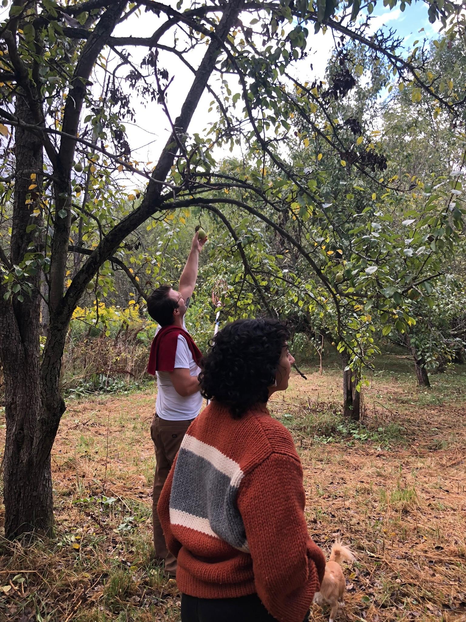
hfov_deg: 49.7
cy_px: 311
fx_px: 503
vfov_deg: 63.4
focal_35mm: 28
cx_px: 233
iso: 20
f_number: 1.8
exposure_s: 1/133
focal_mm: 3.99
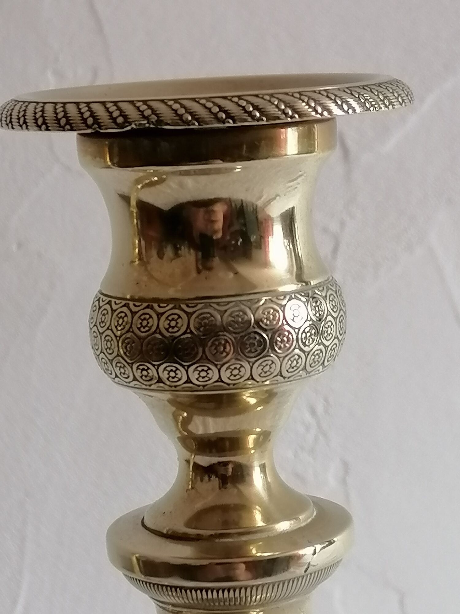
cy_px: 307
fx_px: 1772
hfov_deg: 14.8
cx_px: 230
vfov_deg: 19.6
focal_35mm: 100
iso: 160
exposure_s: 1/45
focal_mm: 5.4
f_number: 1.8
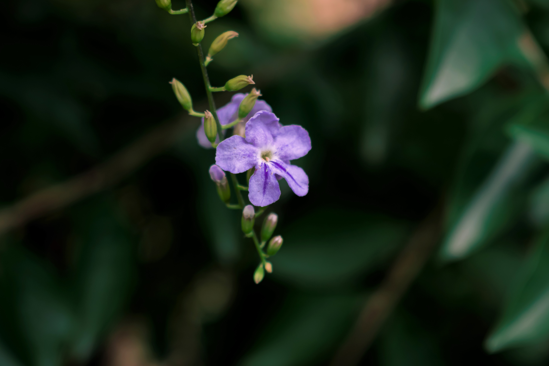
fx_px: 1273
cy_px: 183
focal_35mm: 84
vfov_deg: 16.4
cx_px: 277
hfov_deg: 24.3
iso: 400
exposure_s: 1/100
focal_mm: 55
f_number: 5.6
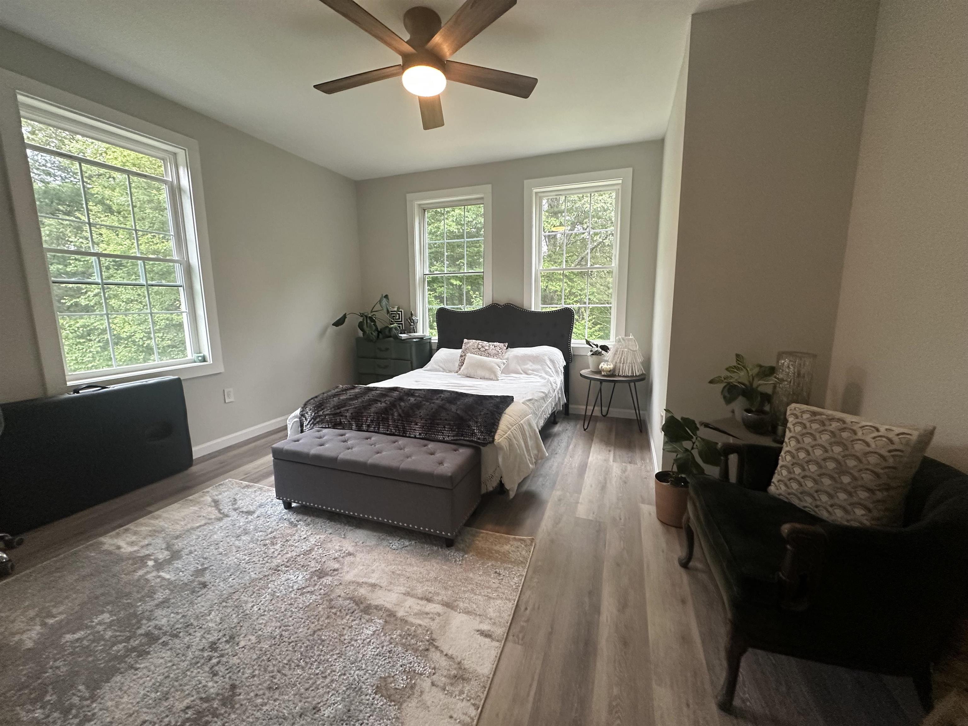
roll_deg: +0.3
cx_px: 484
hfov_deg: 102.1
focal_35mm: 14
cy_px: 363
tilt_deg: -8.3
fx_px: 391
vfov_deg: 85.7
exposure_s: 1/60
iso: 320
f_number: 2.2
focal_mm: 2.22
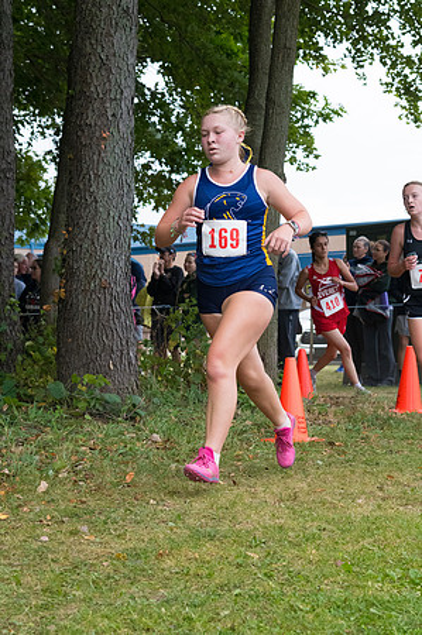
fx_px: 1639
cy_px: 318
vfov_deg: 21.9
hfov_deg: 14.7
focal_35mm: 93
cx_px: 211
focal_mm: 62
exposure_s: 1/1250
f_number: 5.6
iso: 2000
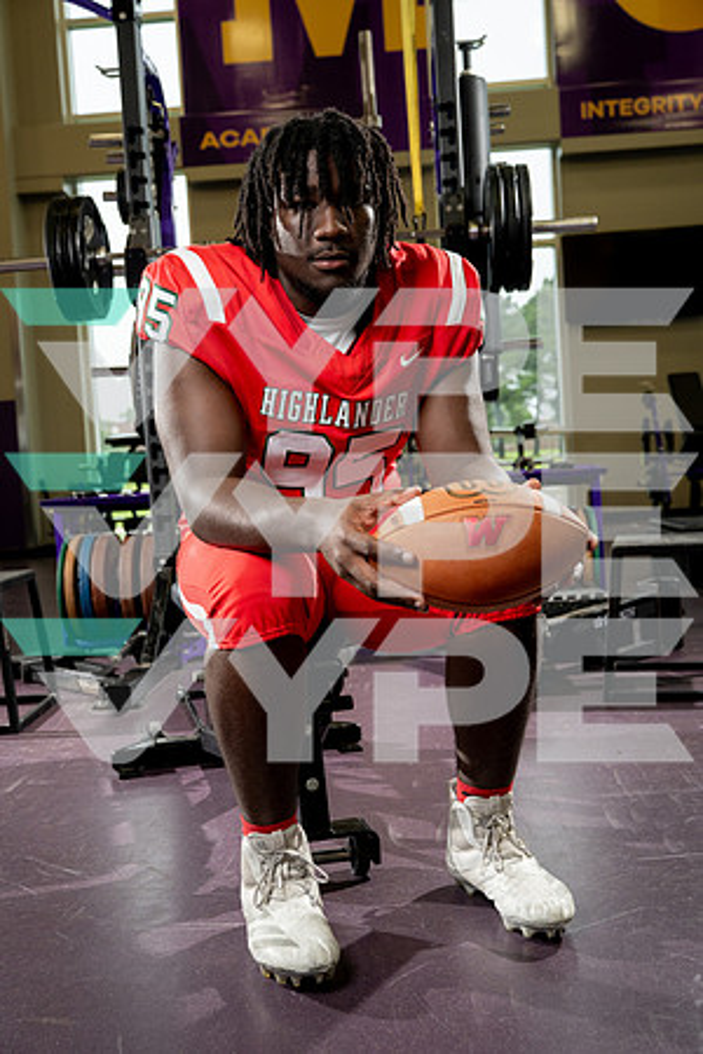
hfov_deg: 34.2
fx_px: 1142
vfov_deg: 49.6
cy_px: 527
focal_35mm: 39
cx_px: 352
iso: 640
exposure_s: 1/250
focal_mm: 39
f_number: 4.5
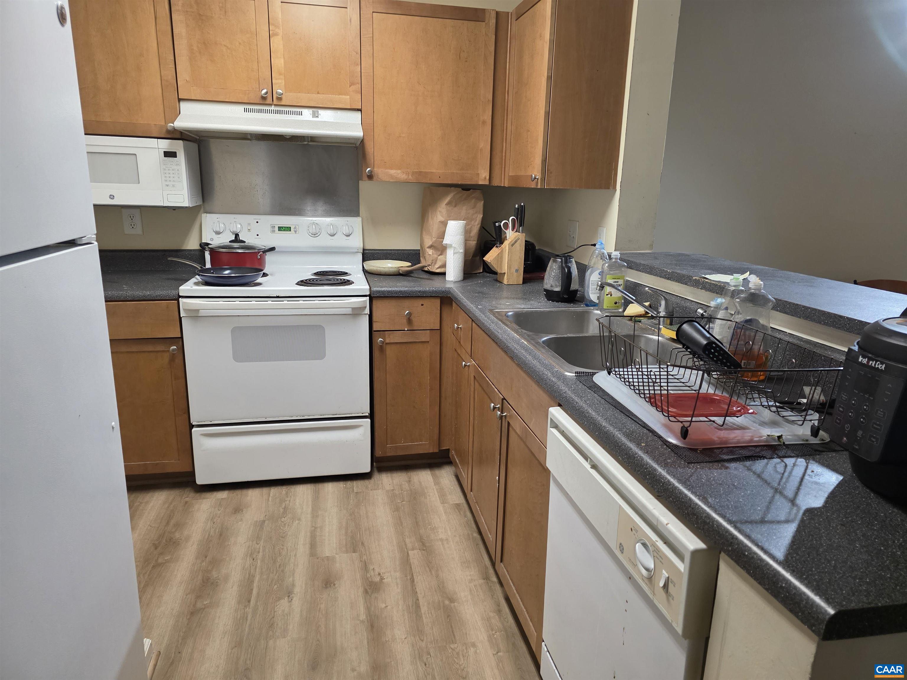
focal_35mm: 23
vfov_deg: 58.9
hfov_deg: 73.9
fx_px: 603
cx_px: 454
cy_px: 340
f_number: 1.7
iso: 640
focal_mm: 6.3
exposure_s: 1/120
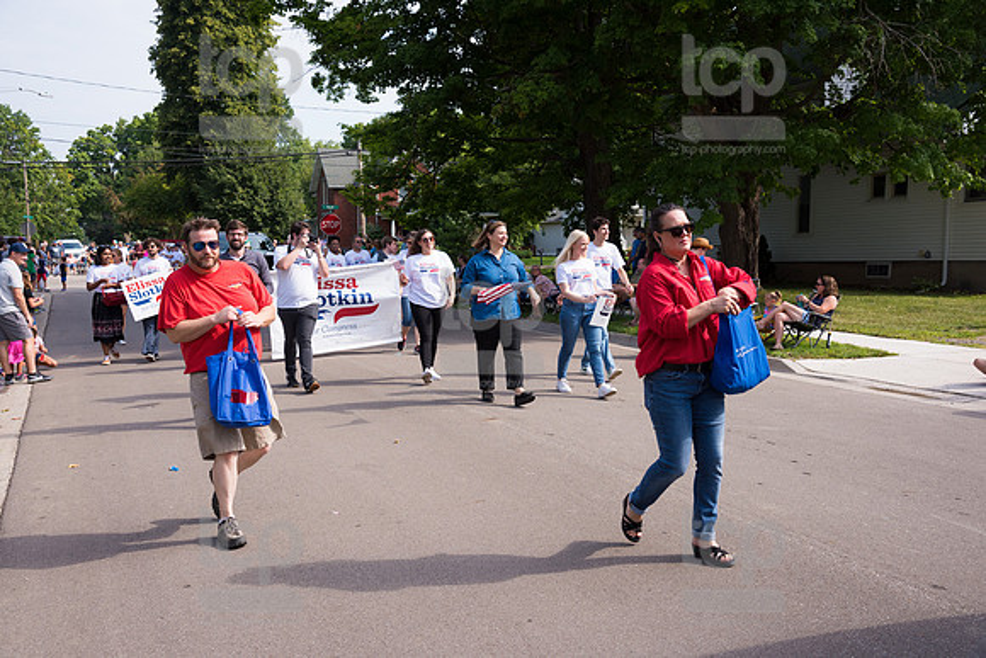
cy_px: 329
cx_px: 493
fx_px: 959
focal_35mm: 35
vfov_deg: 37.9
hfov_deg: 54.4
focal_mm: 35
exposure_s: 1/500
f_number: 6.3
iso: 280
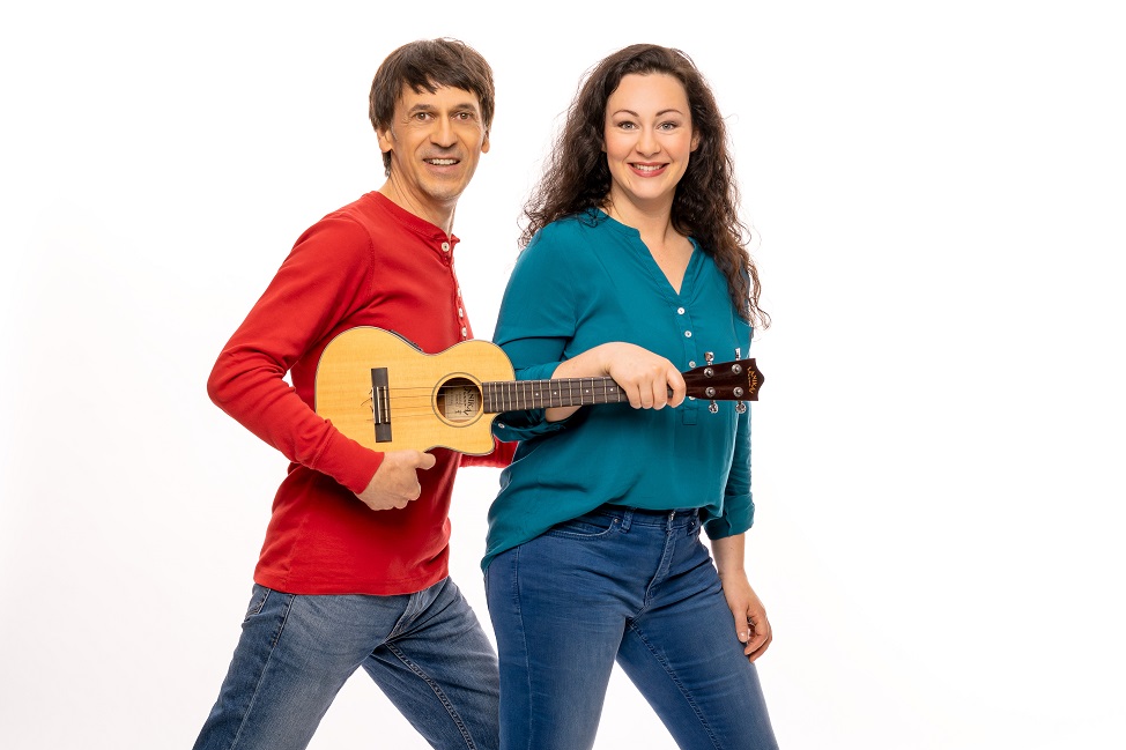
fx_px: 2408
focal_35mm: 77
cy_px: 370
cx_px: 564
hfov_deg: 26.3
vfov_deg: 17.7
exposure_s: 1/160
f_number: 6.3
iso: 100
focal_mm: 50
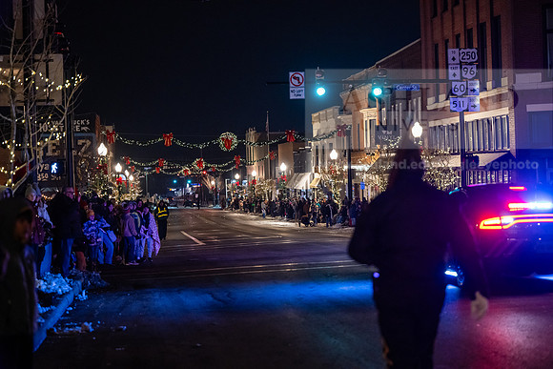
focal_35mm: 83
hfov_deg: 24.5
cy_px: 184
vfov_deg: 16.5
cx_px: 276
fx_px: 1275
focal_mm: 83
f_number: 2.8
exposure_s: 1/160
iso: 2500
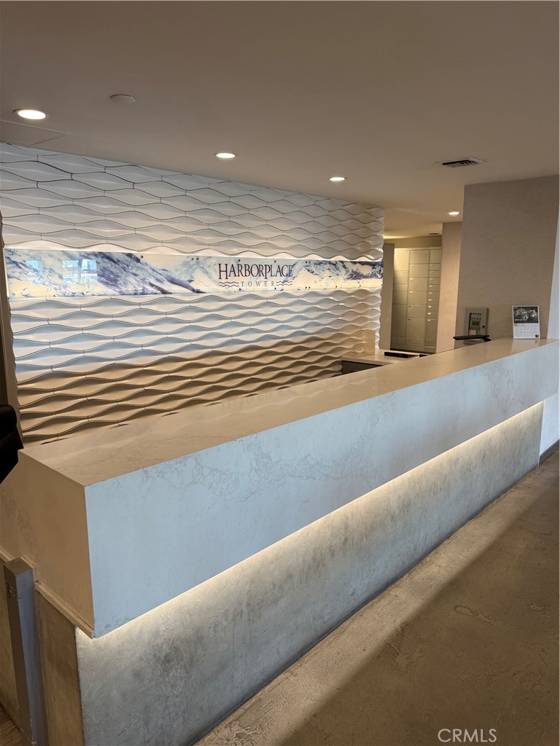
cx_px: 280
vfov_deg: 71.6
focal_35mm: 24
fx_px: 518
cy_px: 373
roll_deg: -0.7
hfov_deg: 56.8
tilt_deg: -11.3
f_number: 1.78
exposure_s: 1/60
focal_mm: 6.76
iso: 125
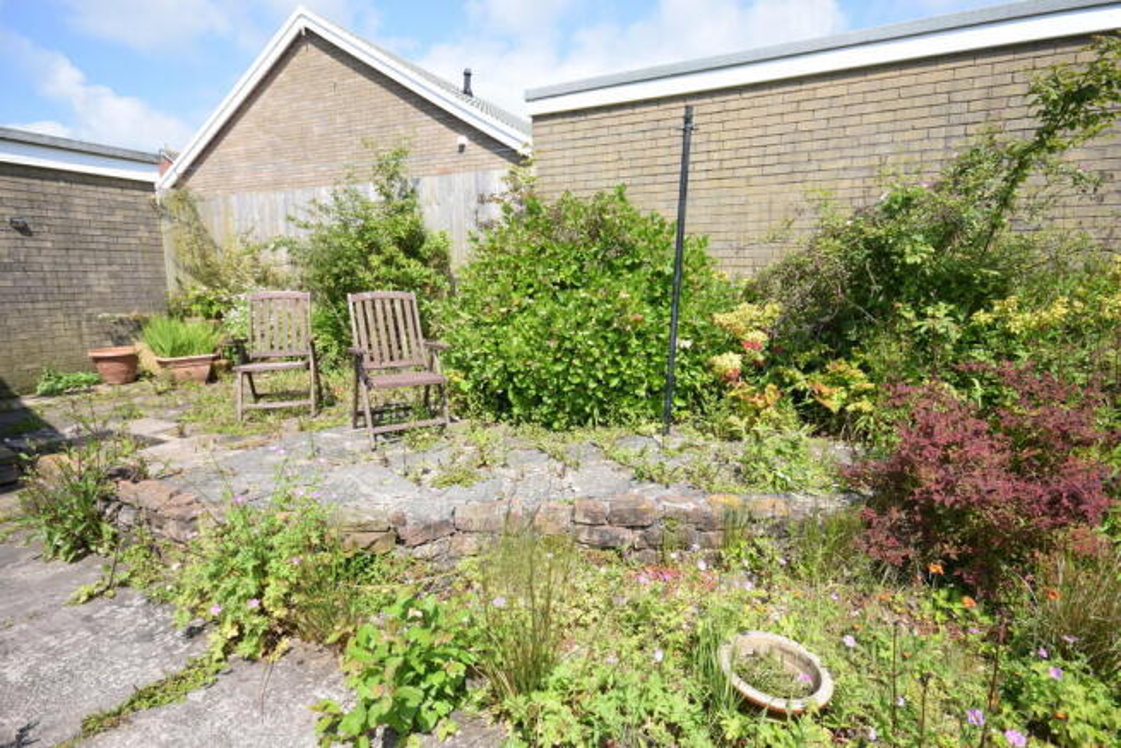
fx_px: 561
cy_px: 374
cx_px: 560
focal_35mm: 18
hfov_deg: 90.0
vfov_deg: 67.4
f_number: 9
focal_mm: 12
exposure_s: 1/320
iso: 200
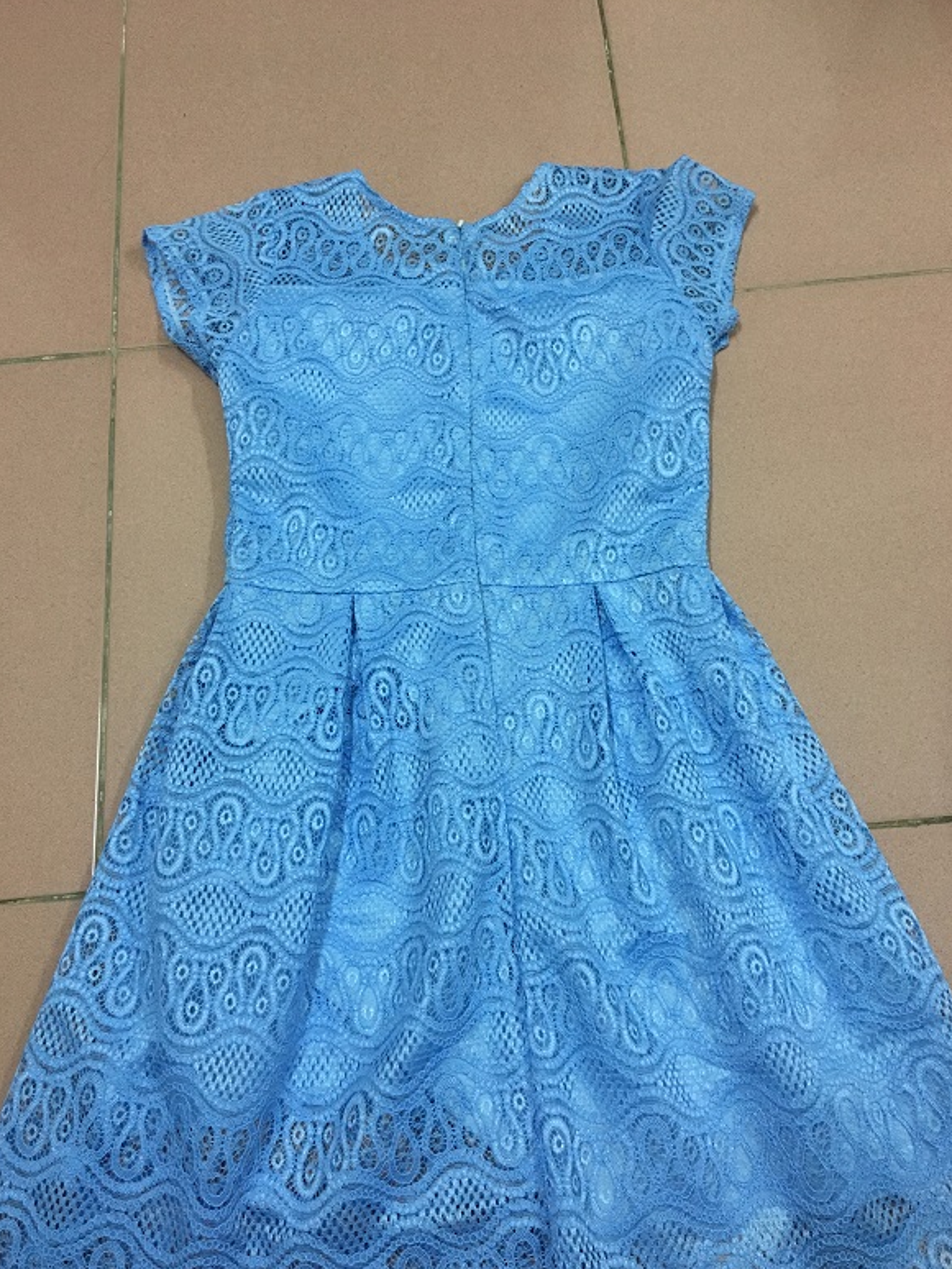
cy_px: 645
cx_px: 476
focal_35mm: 30
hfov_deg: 46.8
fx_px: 1100
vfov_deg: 60.0
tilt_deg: -71.8
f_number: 2.2
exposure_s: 1/33
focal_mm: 4.15
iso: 160
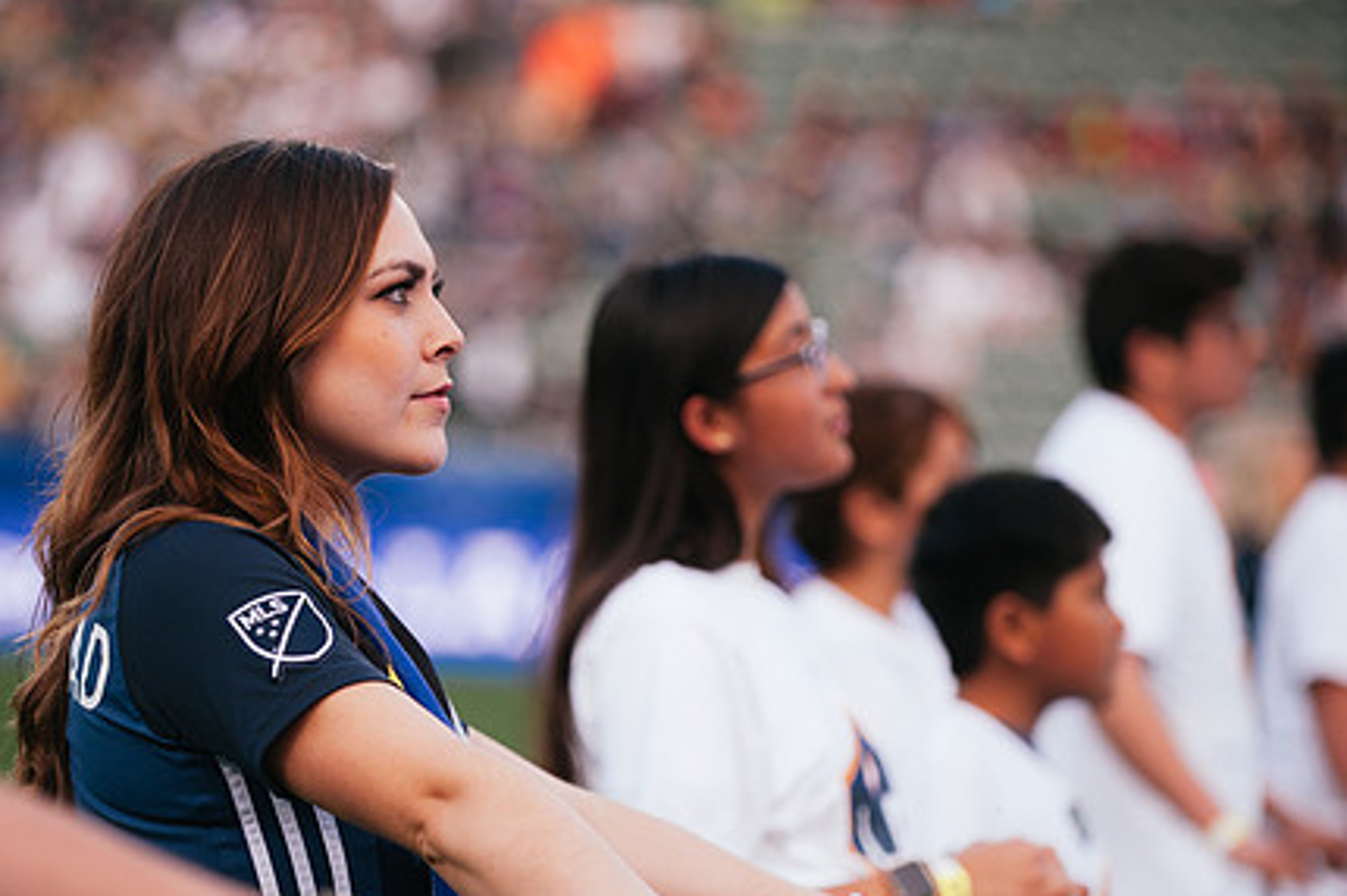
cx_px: 576
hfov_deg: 11.3
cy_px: 558
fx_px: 6804
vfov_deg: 7.5
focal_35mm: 182
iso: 250
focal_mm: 135
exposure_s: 1/640
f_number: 2.8
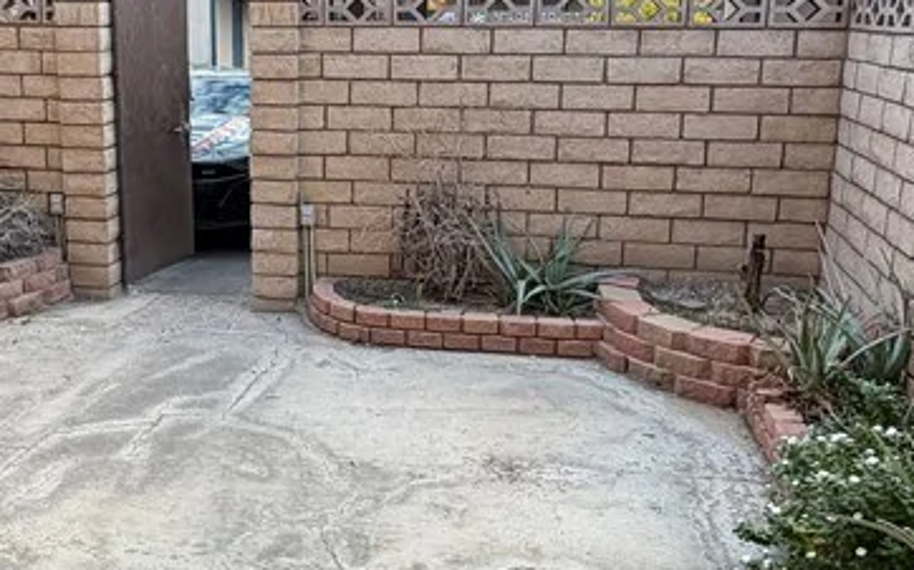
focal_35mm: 42
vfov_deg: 30.4
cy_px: 232
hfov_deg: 46.6
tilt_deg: -14.0
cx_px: 323
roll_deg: +0.0
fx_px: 1046
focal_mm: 2.22
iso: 64
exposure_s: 1/121
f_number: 2.2
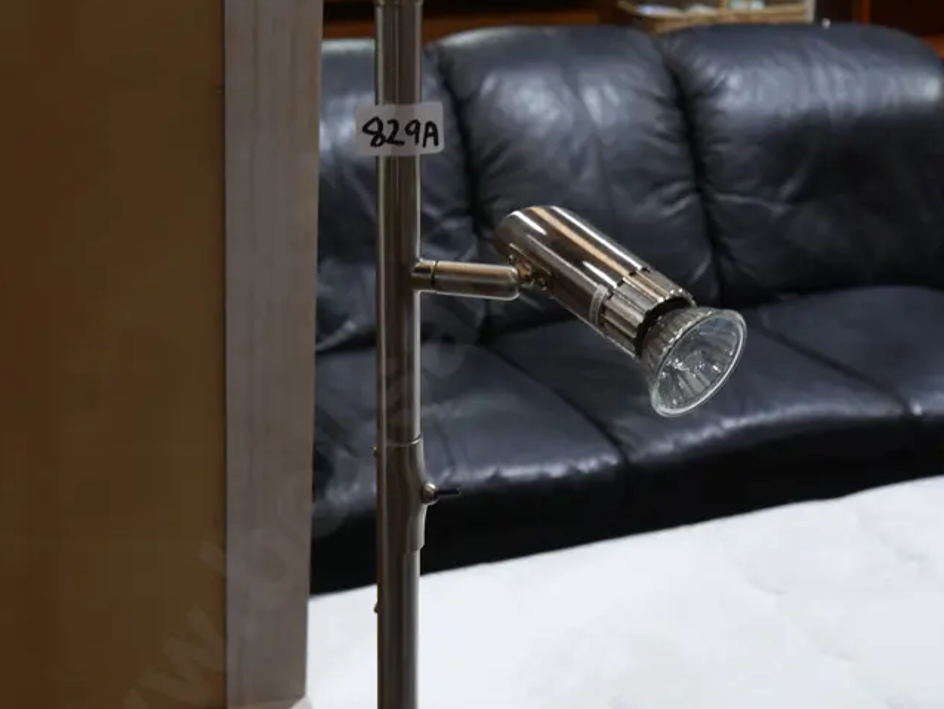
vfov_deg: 24.0
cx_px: 489
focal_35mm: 61
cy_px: 266
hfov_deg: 31.7
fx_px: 1664
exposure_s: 1/60
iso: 250
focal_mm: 19
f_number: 4.1
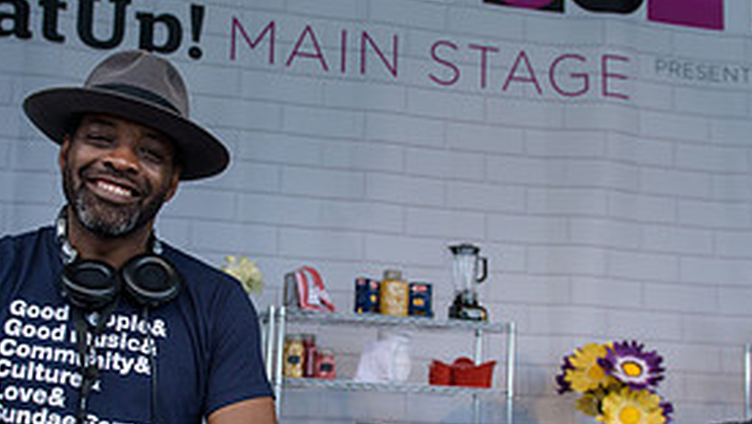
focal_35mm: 53
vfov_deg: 22.6
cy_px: 286
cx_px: 293
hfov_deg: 39.0
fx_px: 1057
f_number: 3.2
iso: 250
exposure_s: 1/1600
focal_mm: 24
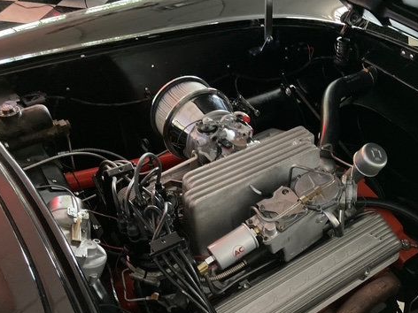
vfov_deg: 37.3
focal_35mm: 38
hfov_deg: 48.2
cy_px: 210
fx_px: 459
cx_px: 279
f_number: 1.8
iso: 640
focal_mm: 3.99
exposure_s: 1/15
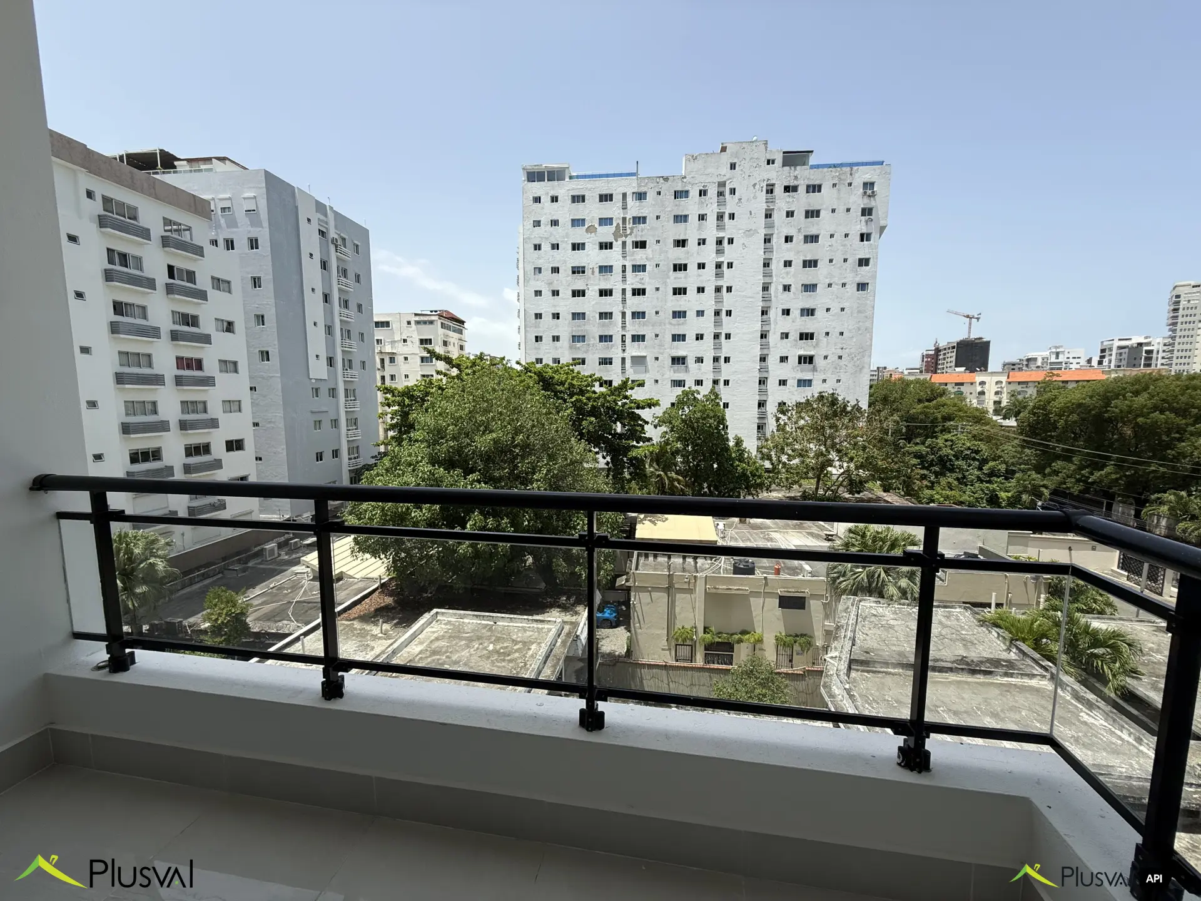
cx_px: 600
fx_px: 486
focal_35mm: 14
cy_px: 450
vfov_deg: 85.7
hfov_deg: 102.1
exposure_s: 1/1901
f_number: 2.2
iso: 50
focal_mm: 2.22
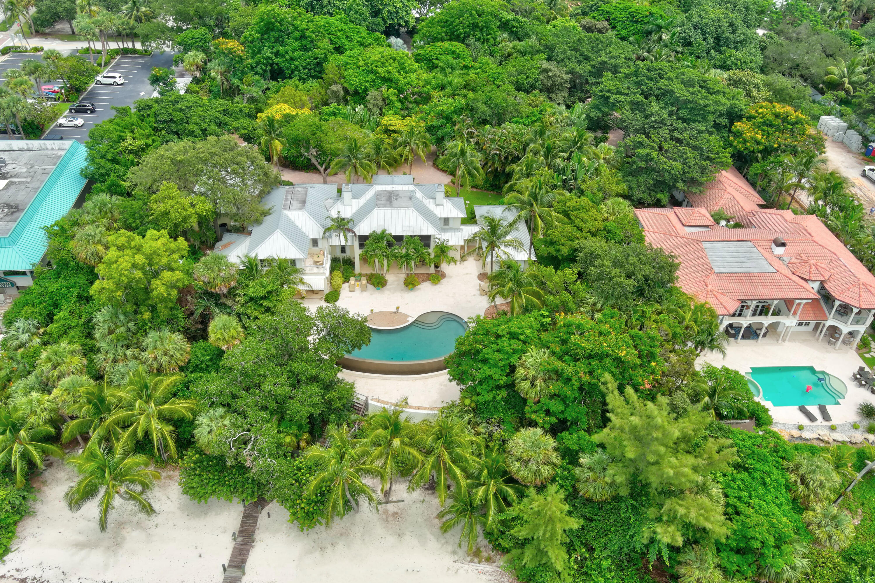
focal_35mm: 29
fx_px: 705
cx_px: 438
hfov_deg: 63.7
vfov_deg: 45.0
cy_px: 292
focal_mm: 10.6
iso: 105
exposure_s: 1/71
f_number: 9
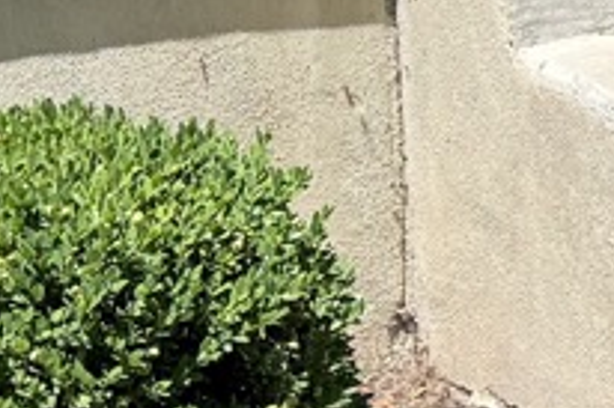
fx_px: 3306
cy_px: -107
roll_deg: +0.3
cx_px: 1848
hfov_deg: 8.7
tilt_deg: -7.8
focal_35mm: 194
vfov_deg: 7.0
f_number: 1.78
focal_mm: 6.76
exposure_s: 1/2525
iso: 80
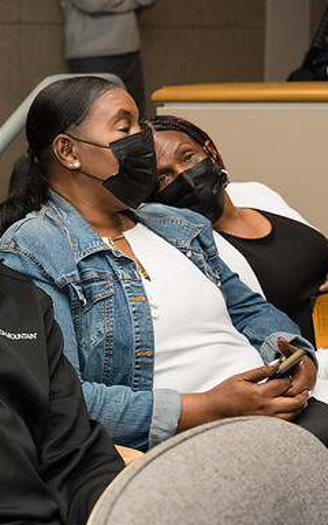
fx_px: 1159
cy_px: 273
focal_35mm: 81
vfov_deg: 25.5
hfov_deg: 15.9
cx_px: 17
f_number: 4.5
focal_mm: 42.8
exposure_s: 1/250
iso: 500
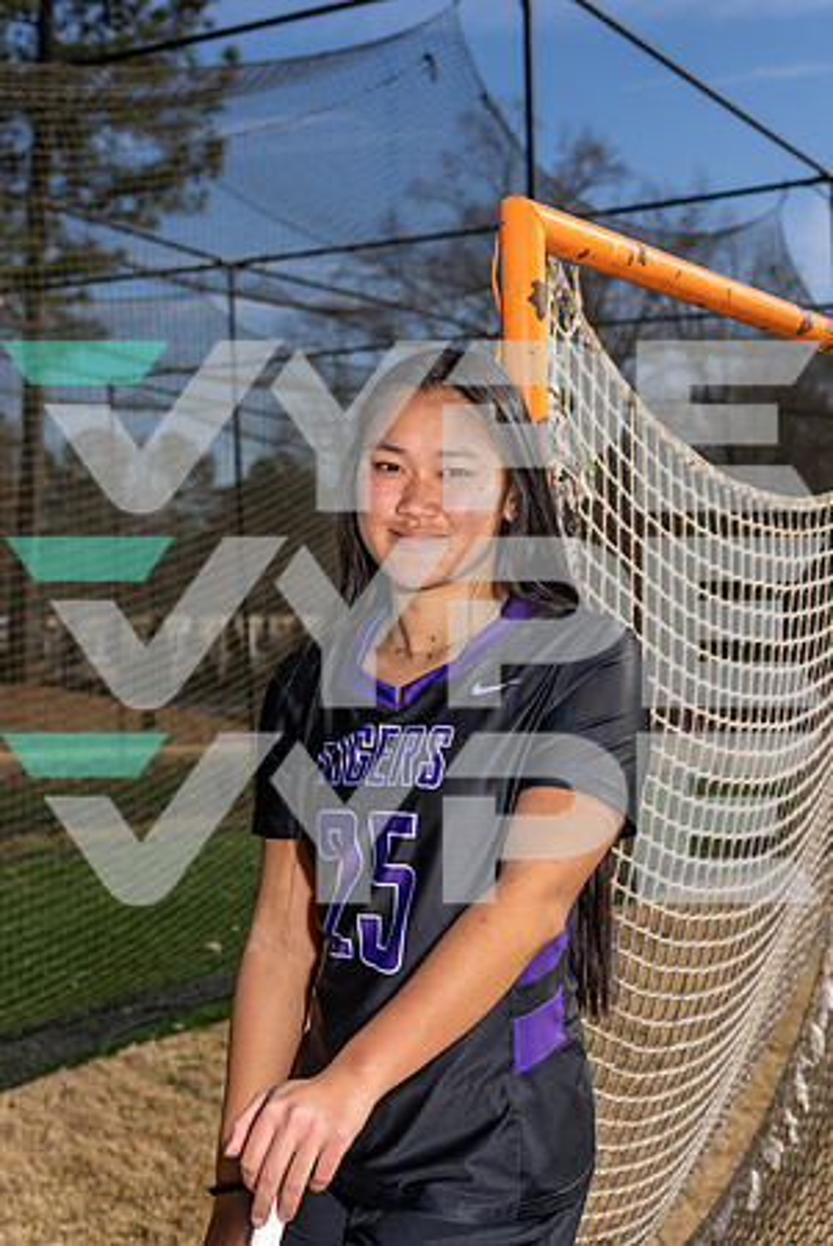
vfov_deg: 39.6
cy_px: 623
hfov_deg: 27.1
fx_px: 1731
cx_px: 416
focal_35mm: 50
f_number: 5.6
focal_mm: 50
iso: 64
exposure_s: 1/1250
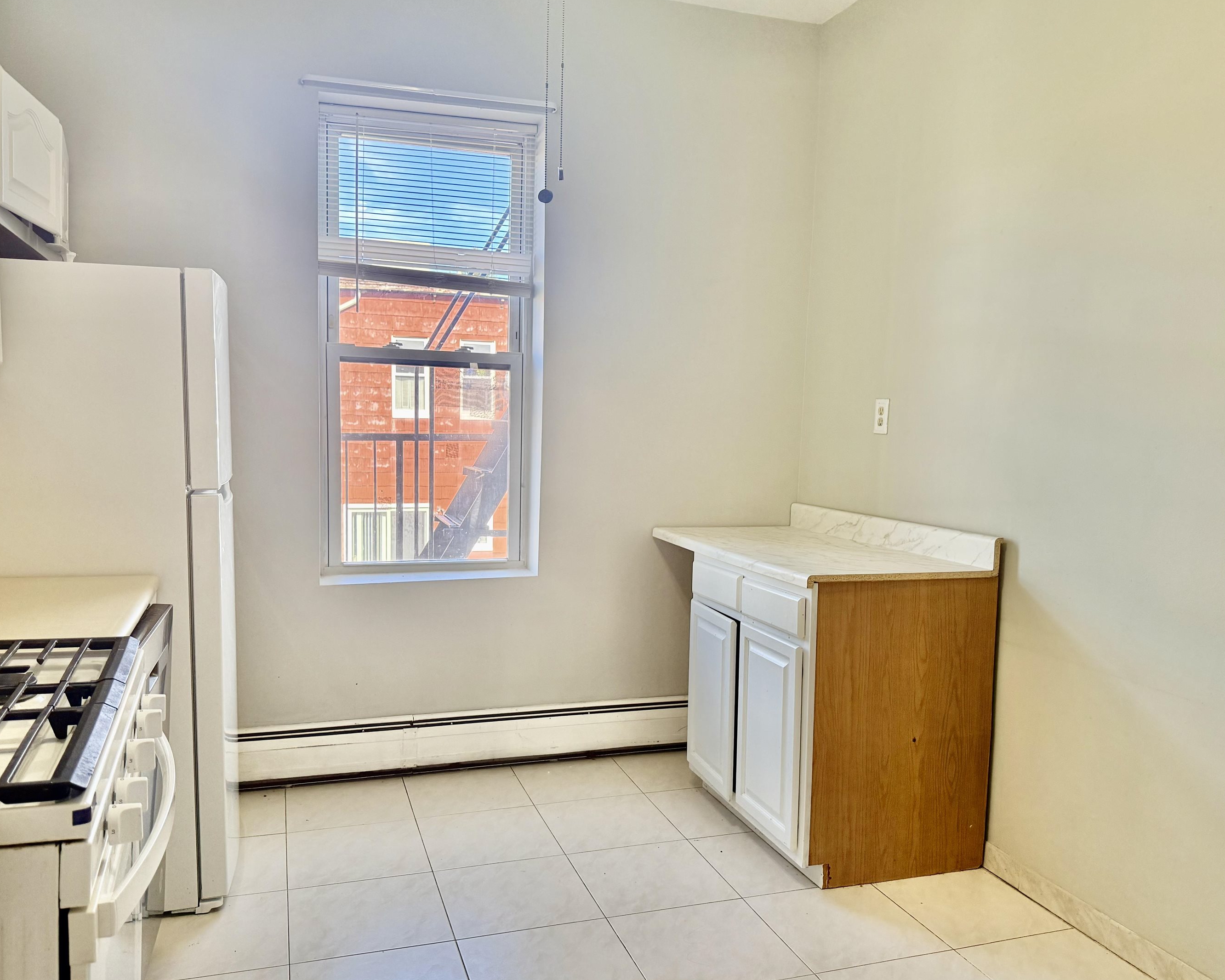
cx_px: 621
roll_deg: -0.6
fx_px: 979
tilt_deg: -5.4
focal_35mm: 27
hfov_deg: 64.1
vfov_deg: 53.2
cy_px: 515
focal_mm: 6.76
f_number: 1.78
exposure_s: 1/230
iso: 160
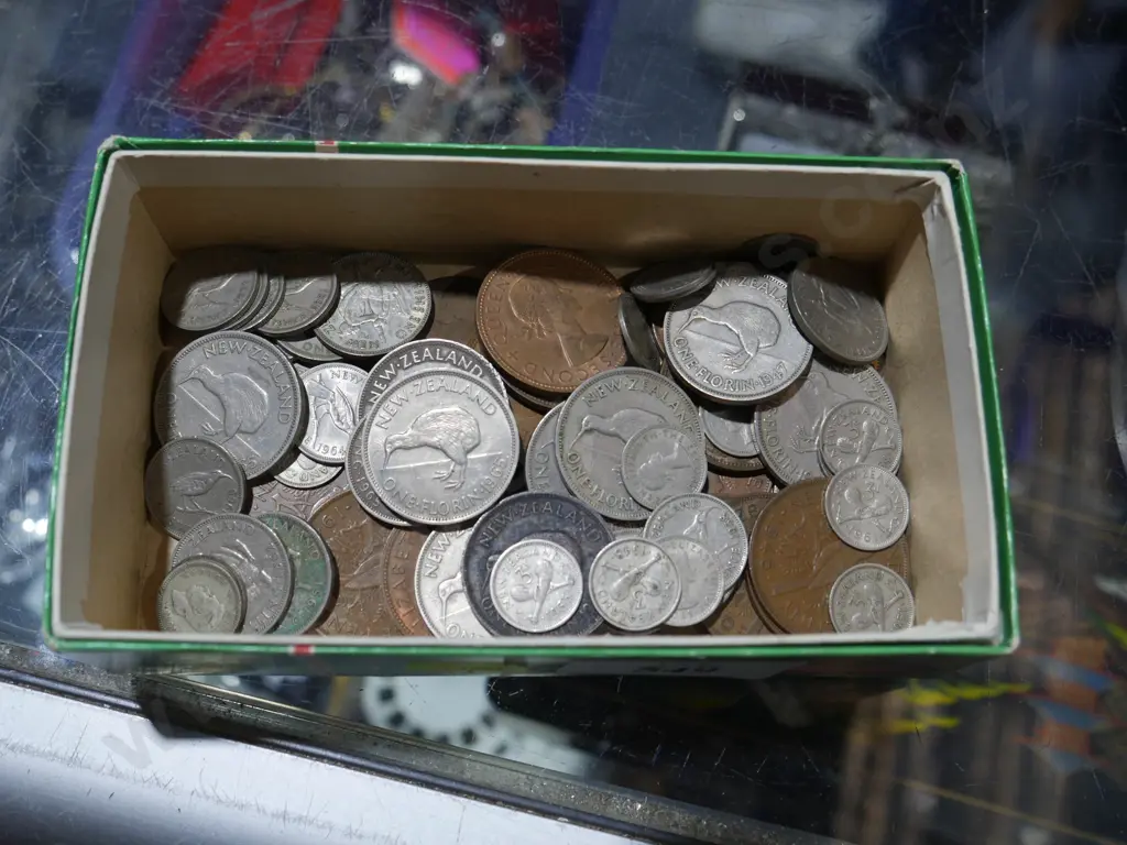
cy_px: 422
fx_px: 1302
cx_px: 564
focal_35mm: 40
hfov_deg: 46.8
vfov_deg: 36.0
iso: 200
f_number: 4.4
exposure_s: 1/80
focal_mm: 20
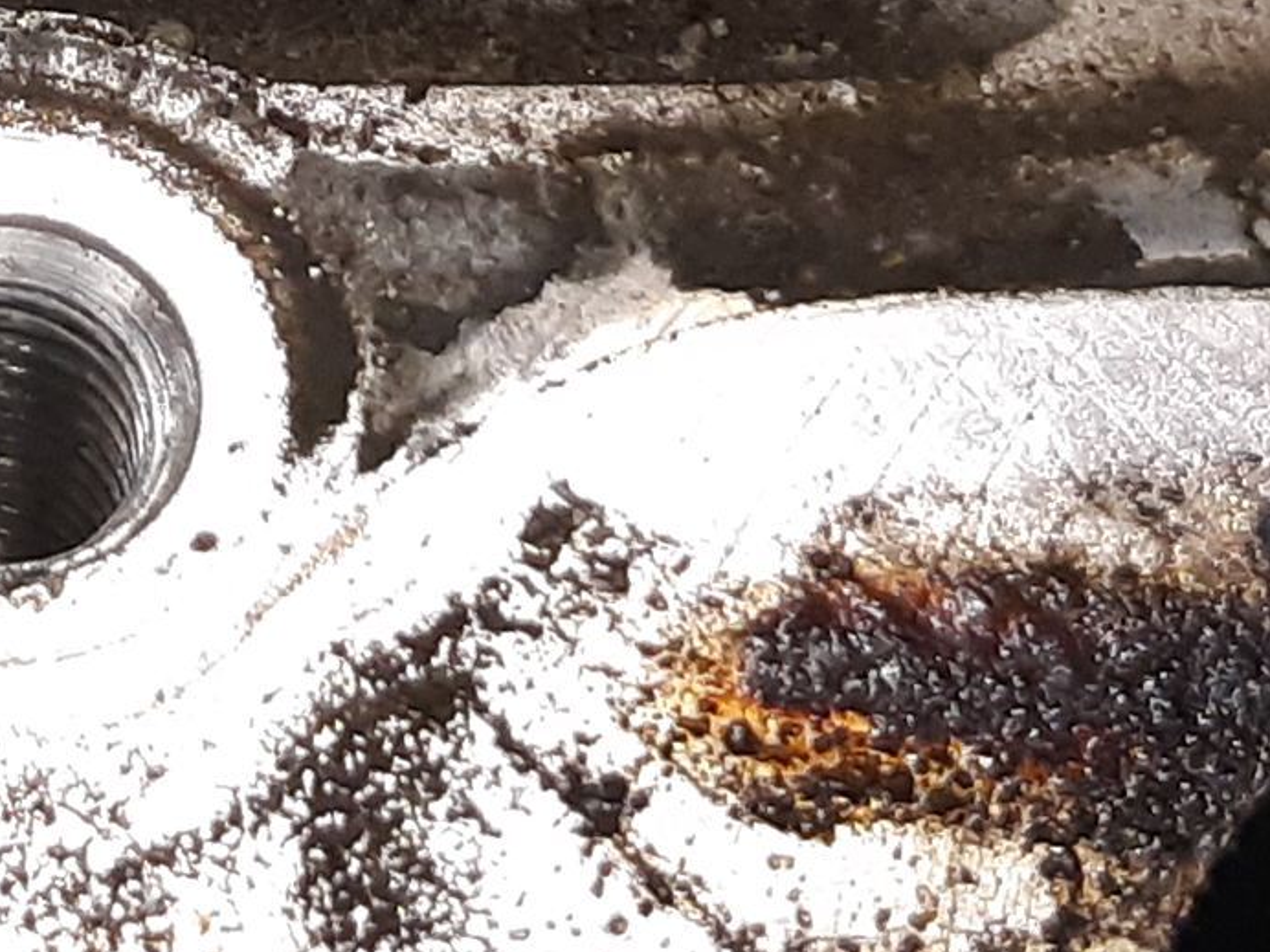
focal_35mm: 77
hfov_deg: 24.3
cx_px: 22
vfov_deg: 17.6
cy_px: -387
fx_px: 2825
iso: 200
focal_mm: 3.93
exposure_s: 1/50
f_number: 1.7
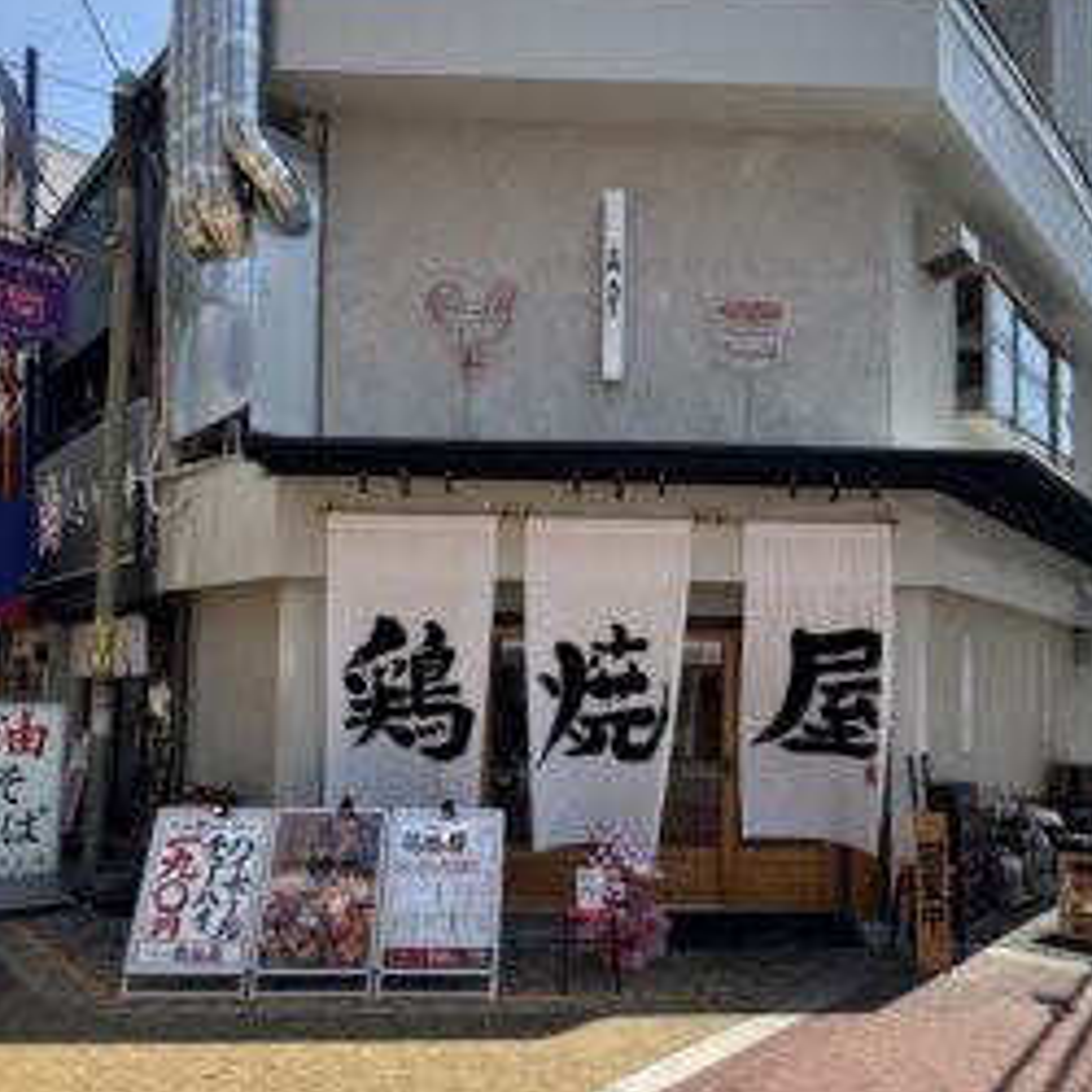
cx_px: 596
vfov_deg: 64.3
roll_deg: +0.4
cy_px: 668
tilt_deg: +0.9
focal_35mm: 24
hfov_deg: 64.9
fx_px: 857
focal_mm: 2.22
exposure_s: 1/756
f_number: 2.2
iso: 40
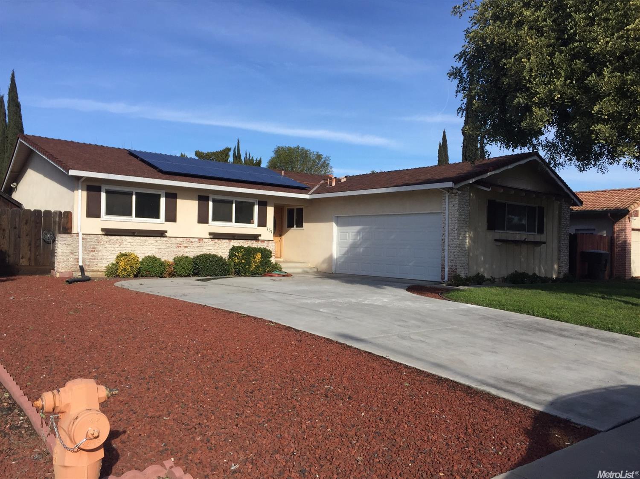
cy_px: 240
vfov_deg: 48.2
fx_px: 536
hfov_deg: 61.7
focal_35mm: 29
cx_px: 320
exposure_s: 1/1883
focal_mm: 4.15
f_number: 2.2
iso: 32
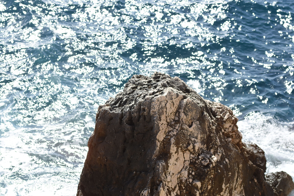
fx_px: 1041
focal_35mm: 128
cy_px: 98
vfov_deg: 10.8
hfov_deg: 16.1
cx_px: 147
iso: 250
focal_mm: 85
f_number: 2.4
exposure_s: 1/8000
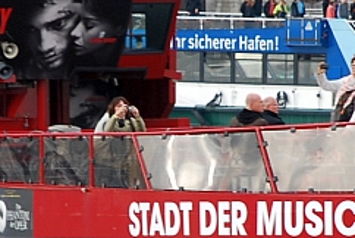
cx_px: 160
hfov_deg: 2.4
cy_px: 115
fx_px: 8462
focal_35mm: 857
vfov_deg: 1.6
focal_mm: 135
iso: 200
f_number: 6.3
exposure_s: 1/125
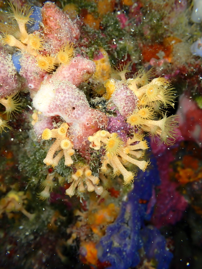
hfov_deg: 46.8
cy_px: 134
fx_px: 233
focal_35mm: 30
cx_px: 101
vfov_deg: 60.0
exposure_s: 1/200
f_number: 3.2
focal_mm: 5.4
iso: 100
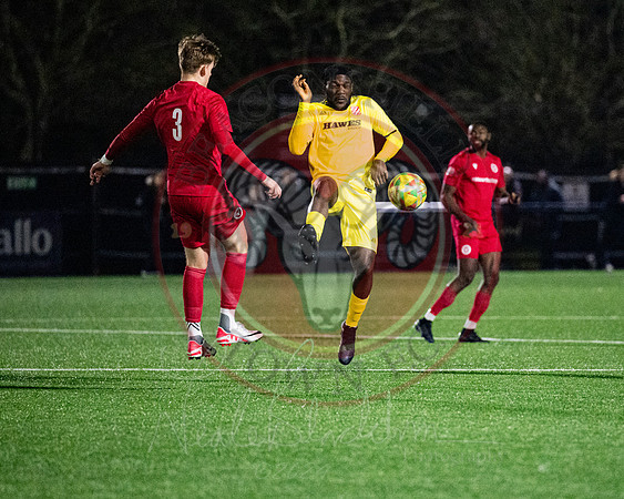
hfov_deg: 5.9
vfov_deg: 4.7
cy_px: 260
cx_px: 396
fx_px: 6043
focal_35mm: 327
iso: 8000
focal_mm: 200
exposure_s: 1/1000
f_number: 2.8
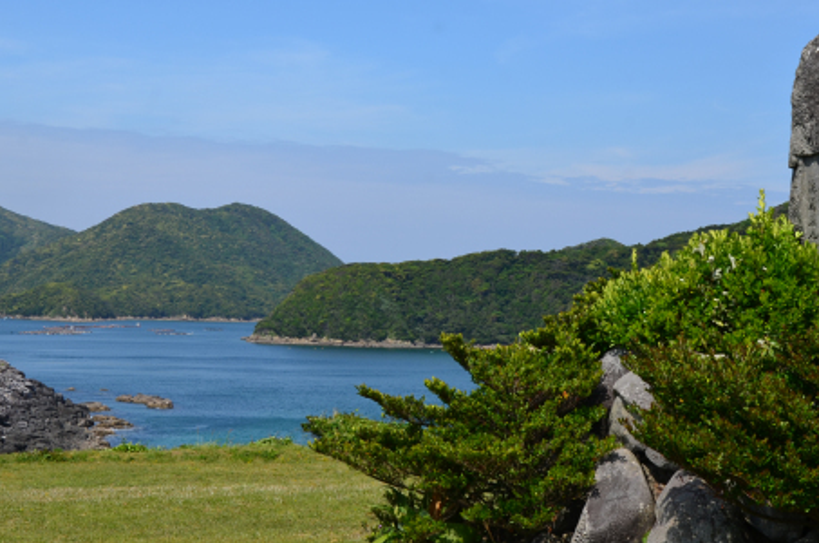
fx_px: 1635
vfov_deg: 18.8
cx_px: 401
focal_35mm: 72
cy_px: 231
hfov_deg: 28.1
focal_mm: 34
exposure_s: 1/125
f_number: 11
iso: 100
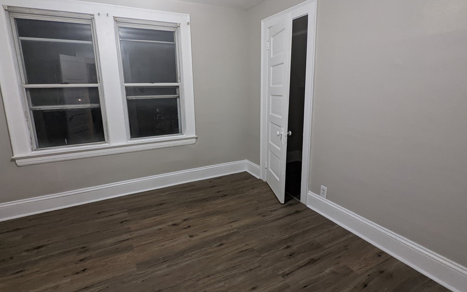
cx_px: 222
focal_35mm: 18
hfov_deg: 91.0
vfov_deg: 64.9
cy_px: 135
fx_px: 229
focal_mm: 2.35
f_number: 2.2
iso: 843
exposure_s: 1/24.9
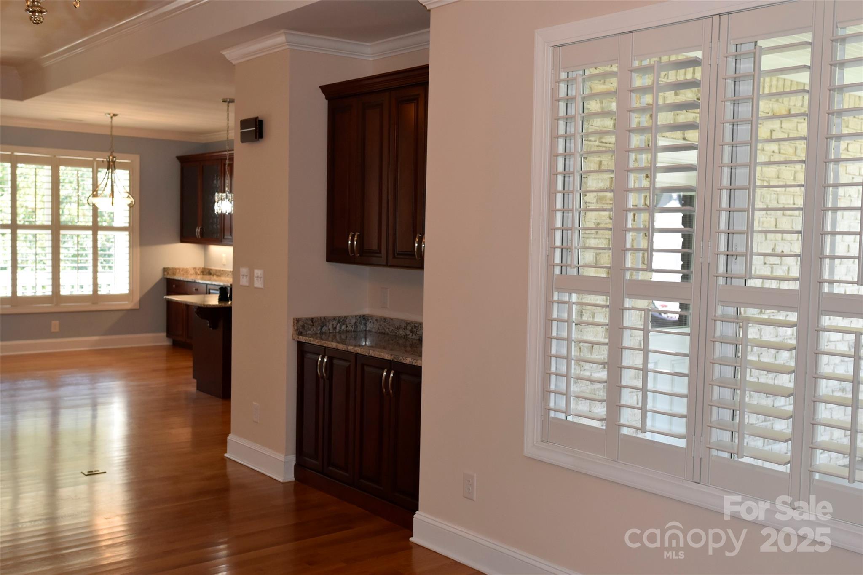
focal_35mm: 36
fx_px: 863
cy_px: 288
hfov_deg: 53.1
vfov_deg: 36.9
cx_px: 432
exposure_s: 1/200
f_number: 4
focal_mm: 24
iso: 800
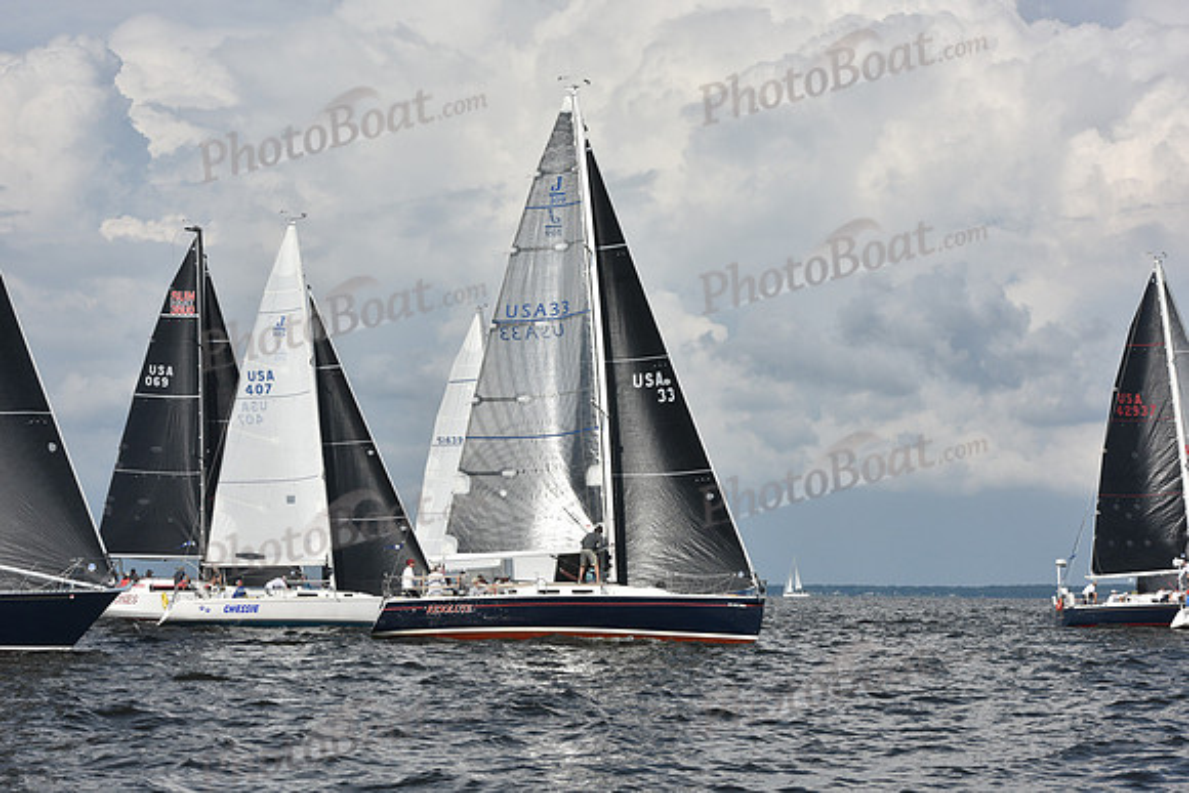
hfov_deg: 28.8
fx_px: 2312
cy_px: 396
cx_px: 594
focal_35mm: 70
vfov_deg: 19.5
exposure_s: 1/1250
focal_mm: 70
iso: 320
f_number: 10
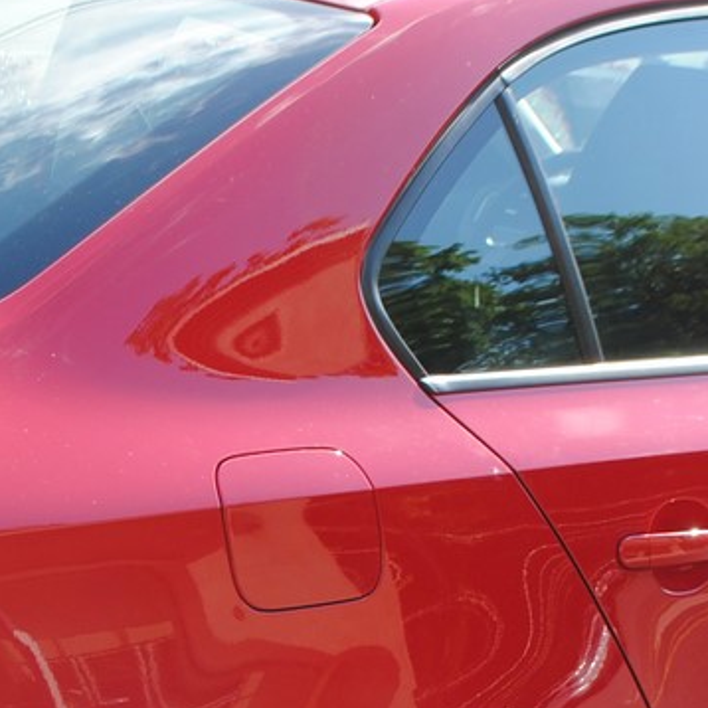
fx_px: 3170
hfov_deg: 12.7
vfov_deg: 12.7
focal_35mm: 137
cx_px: 154
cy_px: 620
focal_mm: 24
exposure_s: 1/125
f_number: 5.6
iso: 100
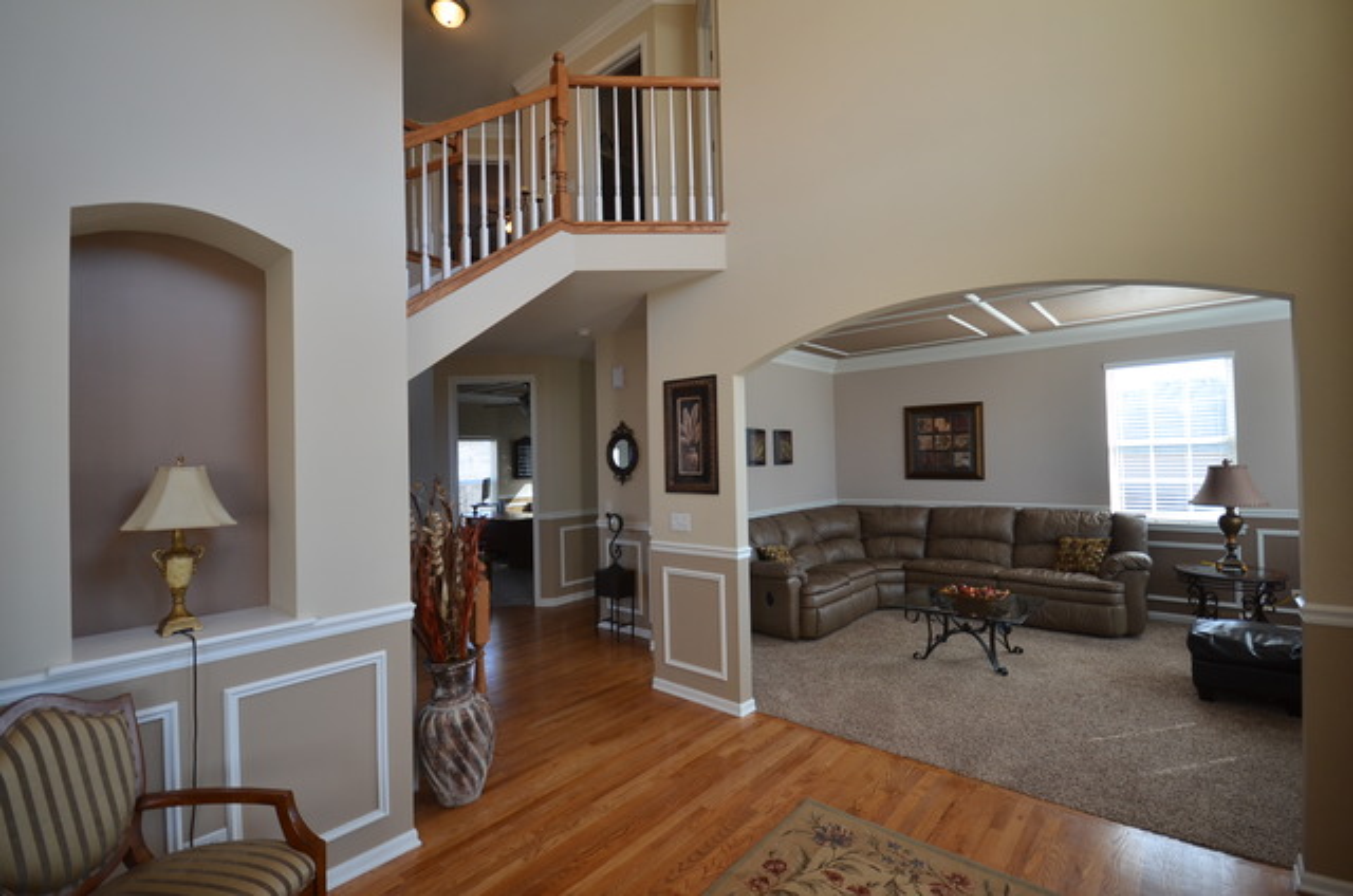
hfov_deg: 100.5
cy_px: 448
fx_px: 563
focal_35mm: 15
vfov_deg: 77.1
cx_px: 676
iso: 400
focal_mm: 10
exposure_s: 1/100
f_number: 5
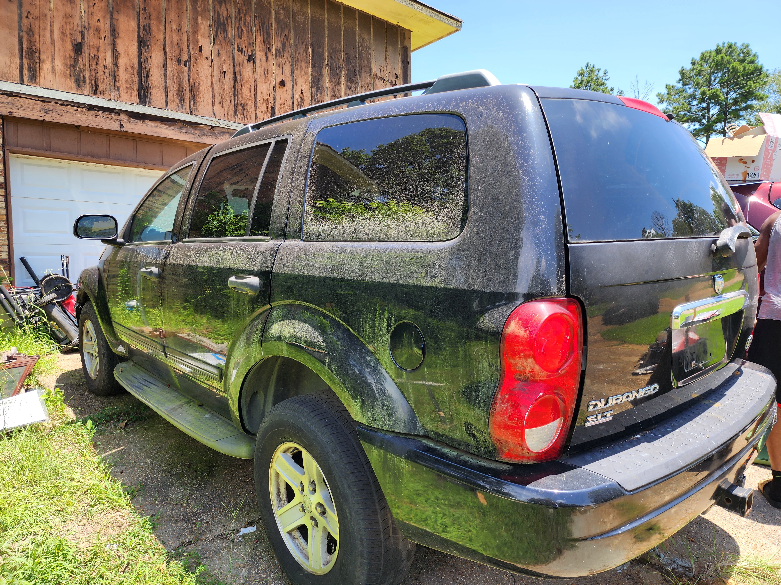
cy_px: 292
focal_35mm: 23
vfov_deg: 58.9
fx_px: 519
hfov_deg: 73.9
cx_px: 390
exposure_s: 1/295
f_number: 1.8
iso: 12
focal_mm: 6.4
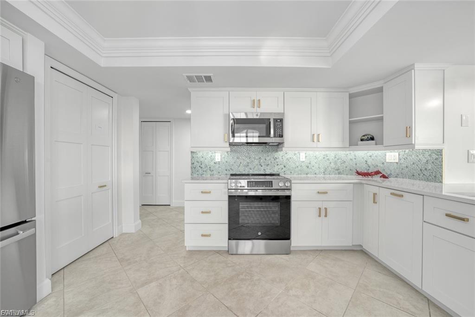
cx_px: 238
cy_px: 158
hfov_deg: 108.3
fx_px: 172
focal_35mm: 13
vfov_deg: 85.4
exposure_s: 1/13
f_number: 10
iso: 160
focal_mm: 13
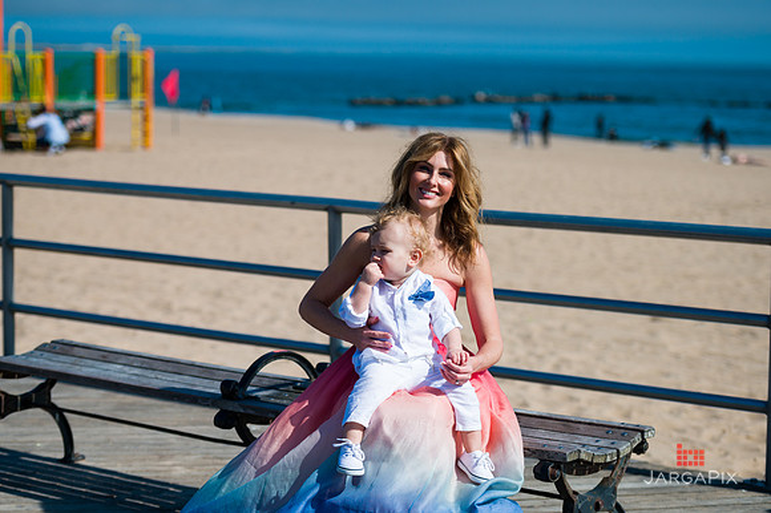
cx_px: 386
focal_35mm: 92
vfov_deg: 14.8
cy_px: 256
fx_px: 1969
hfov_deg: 22.2
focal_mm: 92
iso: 200
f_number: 3.2
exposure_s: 1/6400
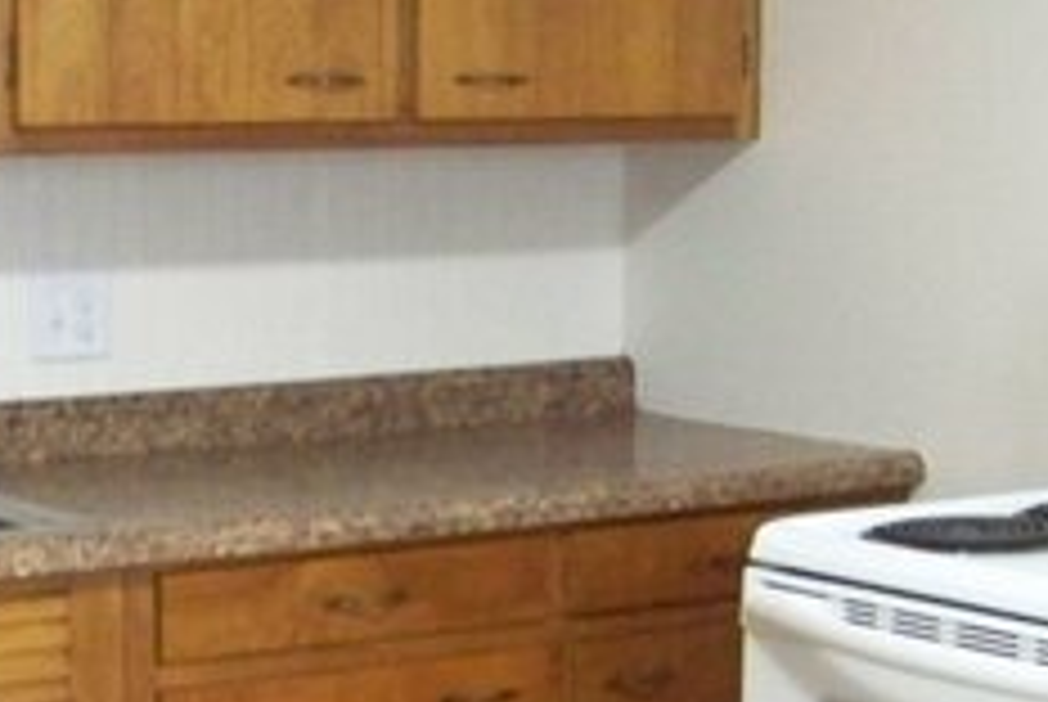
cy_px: 400
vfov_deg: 12.8
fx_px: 3119
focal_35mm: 107
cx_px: 209
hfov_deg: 18.9
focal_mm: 5.85
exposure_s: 1/30
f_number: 2.8
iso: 704
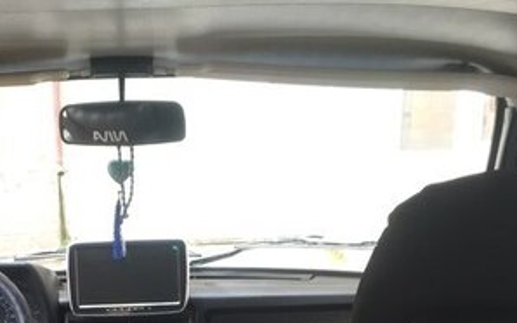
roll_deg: +3.6
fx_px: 958
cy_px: 428
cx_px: 128
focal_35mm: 68
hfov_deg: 29.7
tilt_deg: -16.8
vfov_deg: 17.8
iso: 32
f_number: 2.2
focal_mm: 4.15
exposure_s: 1/33
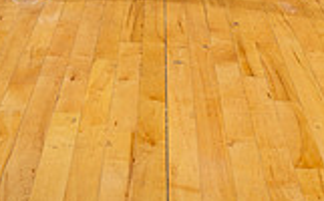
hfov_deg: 20.8
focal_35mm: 100
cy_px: -235
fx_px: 881
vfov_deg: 11.4
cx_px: 145
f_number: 5.6
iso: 400
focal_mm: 35
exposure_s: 1/250
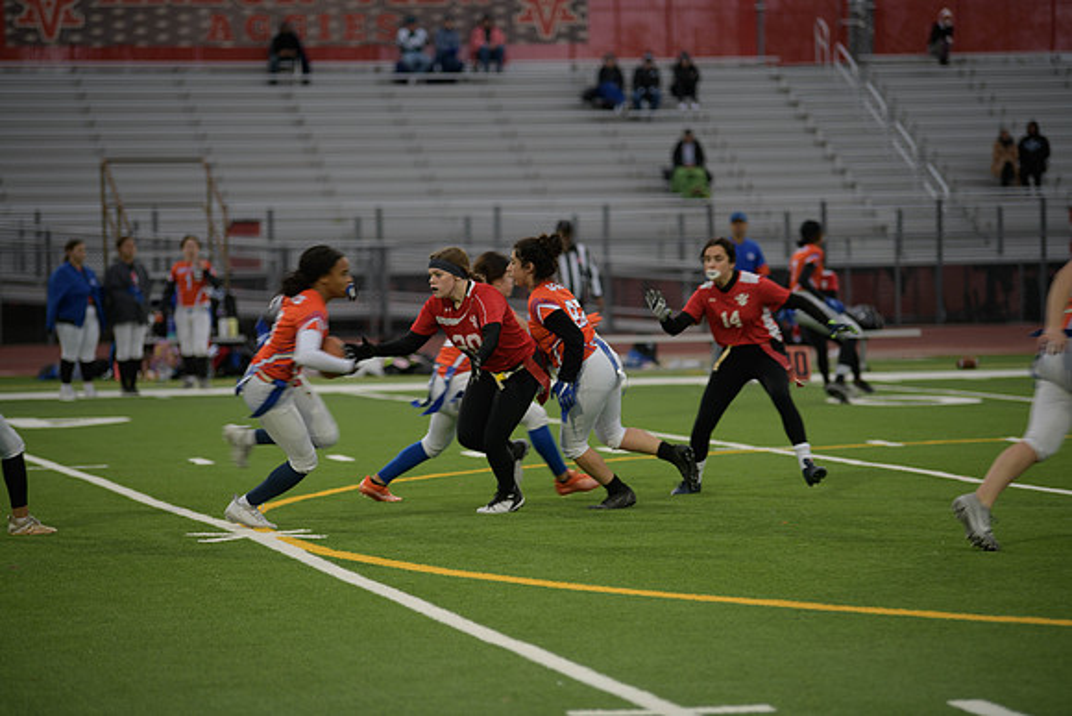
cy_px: 358
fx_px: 4319
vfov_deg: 9.5
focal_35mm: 145
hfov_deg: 14.2
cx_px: 536
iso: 200
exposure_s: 1/200
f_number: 2.8
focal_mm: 145
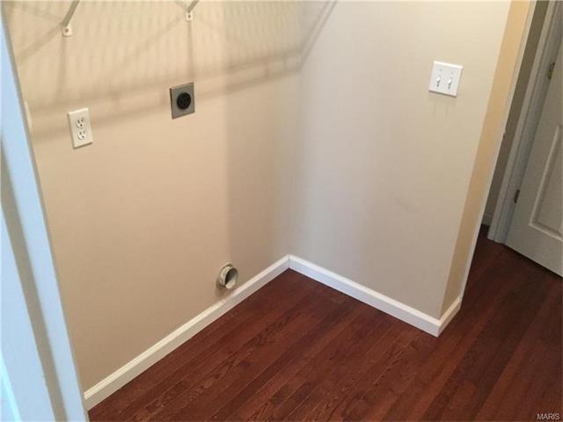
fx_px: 504
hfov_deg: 58.4
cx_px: 282
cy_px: 211
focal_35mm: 31
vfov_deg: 45.4
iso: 200
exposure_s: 1/17
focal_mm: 3.3
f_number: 2.4
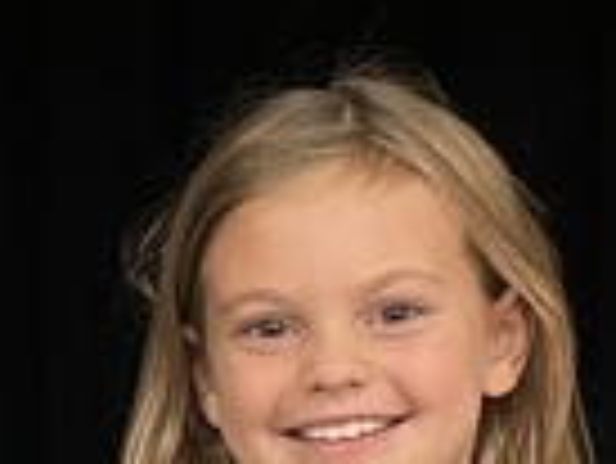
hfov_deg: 10.8
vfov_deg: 8.1
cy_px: 752
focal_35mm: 179
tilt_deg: -4.8
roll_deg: +1.4
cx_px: -117
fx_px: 3188
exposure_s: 1/60
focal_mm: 6.86
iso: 400
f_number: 1.78
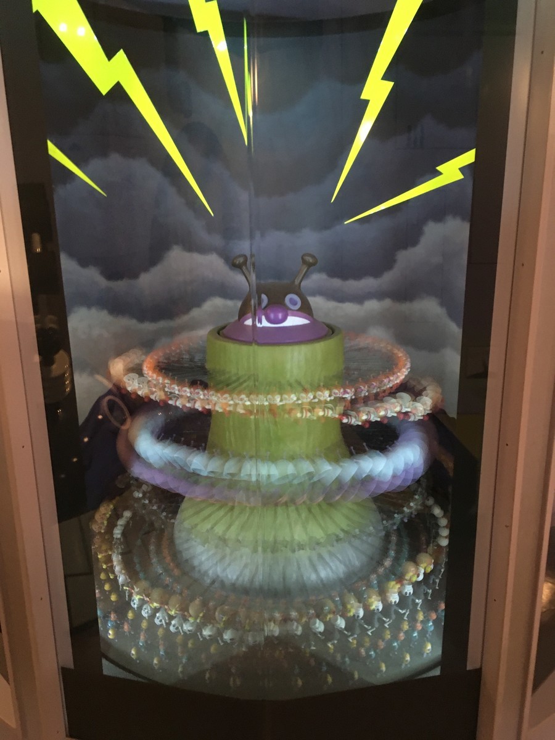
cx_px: 278
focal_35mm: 29
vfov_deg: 61.7
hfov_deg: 48.2
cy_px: 370
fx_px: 620
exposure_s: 1/15
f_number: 2.2
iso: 400
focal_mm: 4.15
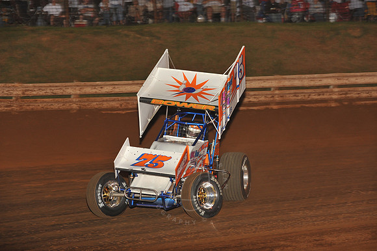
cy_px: 126
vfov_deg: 11.0
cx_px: 188
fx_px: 1308
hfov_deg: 16.4
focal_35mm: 125
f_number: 6.3
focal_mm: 125
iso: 1000
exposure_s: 1/320
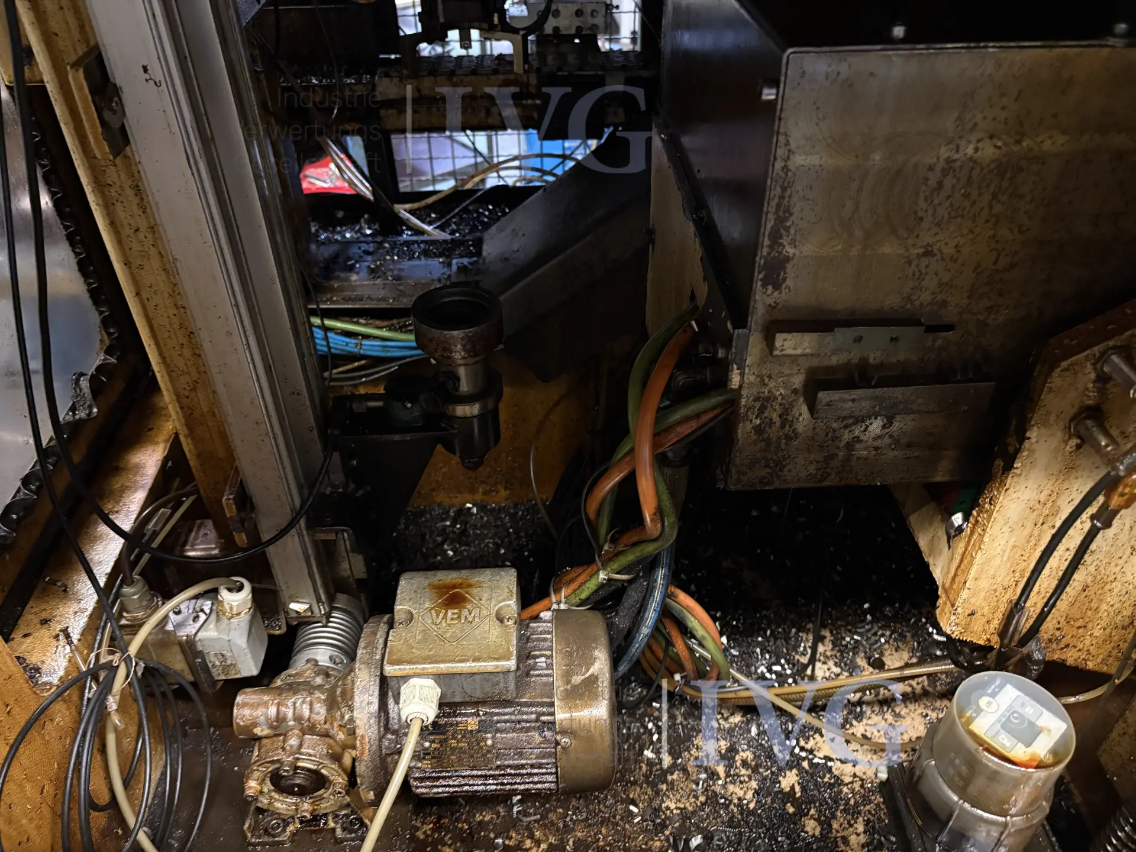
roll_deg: +1.6
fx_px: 853
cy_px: 426
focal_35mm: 26
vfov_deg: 53.1
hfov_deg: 67.3
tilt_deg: -39.2
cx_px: 568
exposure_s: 1/25
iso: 640
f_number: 1.6
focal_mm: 5.96
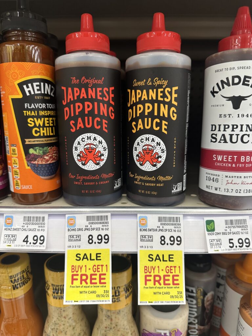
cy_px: 168
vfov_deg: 71.6
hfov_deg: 56.8
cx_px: 126
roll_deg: -0.9
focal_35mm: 24
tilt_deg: -14.2
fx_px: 233
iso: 100
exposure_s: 1/63
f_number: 1.78
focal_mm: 6.86
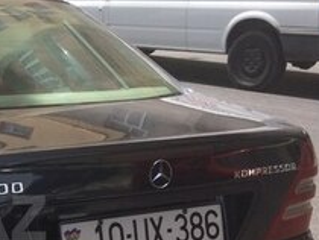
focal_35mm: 91
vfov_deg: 16.1
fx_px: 840
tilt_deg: -17.6
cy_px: 218
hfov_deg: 19.6
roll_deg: -0.1
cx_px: -109
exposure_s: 1/684
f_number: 2.2
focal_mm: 4.15
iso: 32
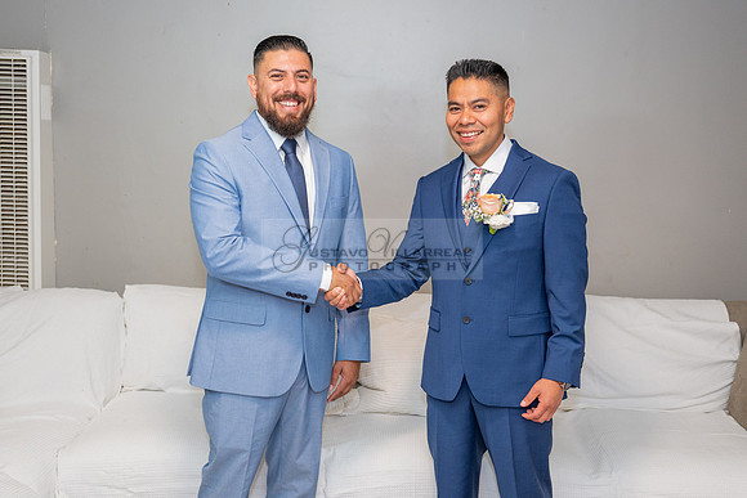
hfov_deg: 45.6
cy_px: 245
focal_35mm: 43
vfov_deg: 31.4
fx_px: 888
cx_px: 368
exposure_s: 1/125
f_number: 3.2
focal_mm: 37
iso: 640
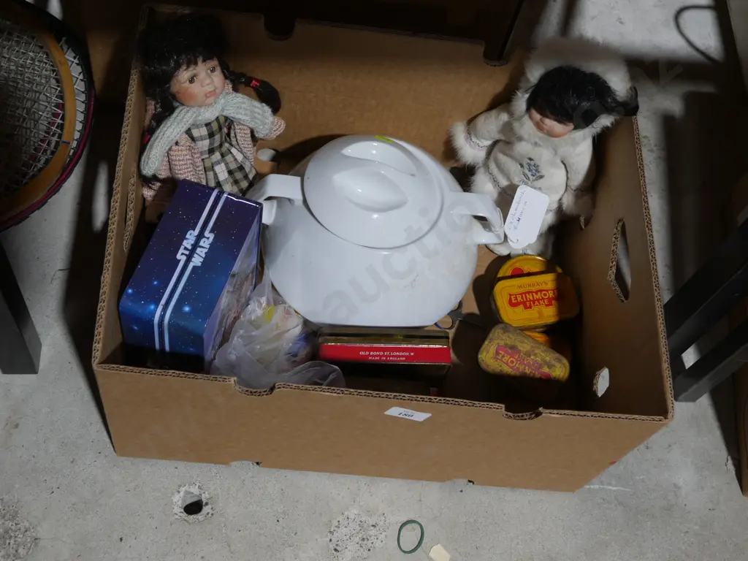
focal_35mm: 44
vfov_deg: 32.9
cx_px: 374
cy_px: 280
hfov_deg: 42.9
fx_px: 951
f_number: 4.7
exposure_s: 1/60
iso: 400
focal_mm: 22
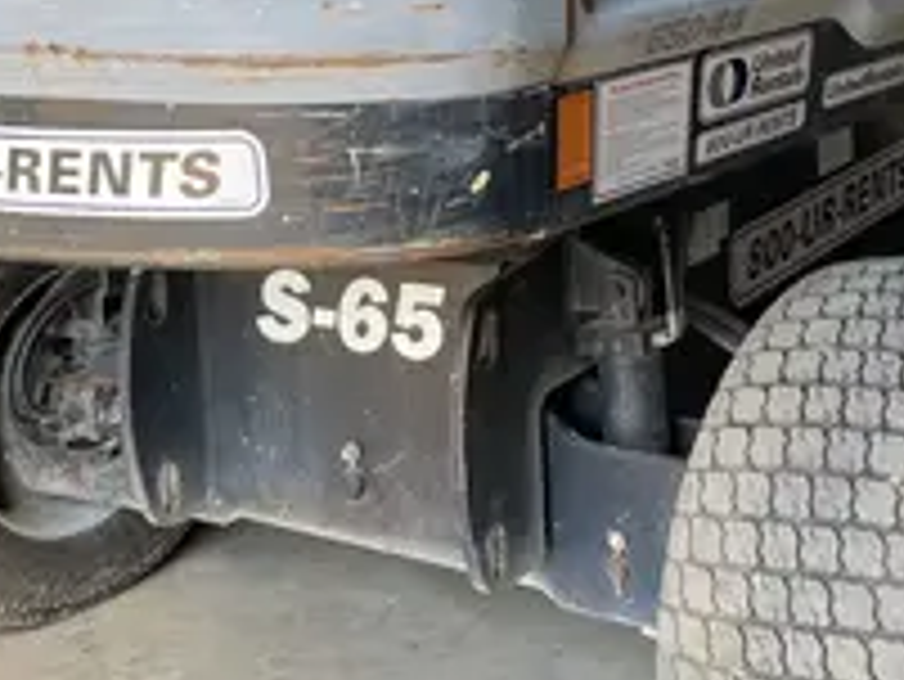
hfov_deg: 27.3
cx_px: 522
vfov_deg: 20.4
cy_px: 97
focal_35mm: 71
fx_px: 1855
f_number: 1.6
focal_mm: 4.2
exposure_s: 1/121
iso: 40
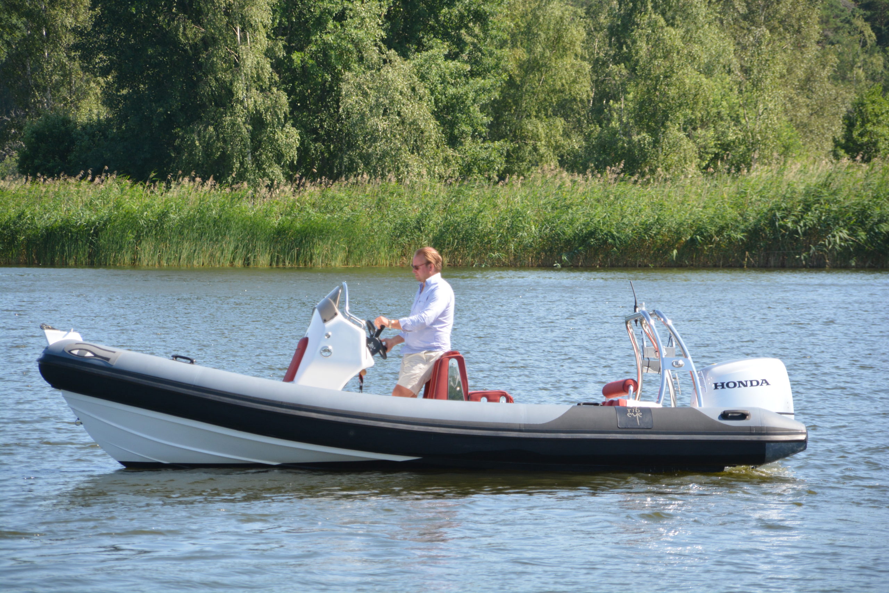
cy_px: 296
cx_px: 444
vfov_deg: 6.3
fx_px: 5371
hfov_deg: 9.5
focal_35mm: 218
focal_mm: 145
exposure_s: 1/1000
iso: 500
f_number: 5.6
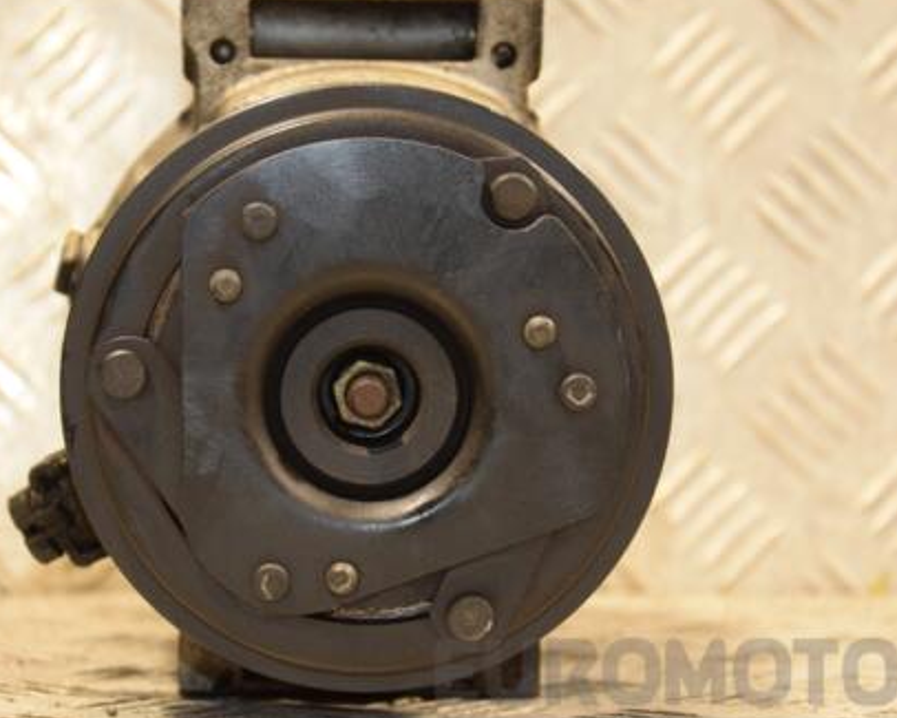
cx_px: 393
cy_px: 378
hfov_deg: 14.9
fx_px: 3425
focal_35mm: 129
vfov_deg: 12.0
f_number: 5.3
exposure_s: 1/80
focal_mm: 62
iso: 800
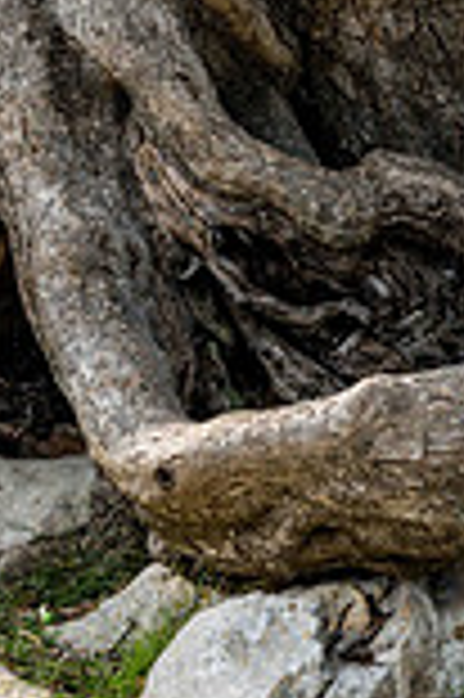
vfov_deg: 9.9
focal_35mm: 203
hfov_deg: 6.7
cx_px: 149
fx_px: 3933
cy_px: -221
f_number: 5.6
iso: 640
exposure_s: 1/400
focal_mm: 70
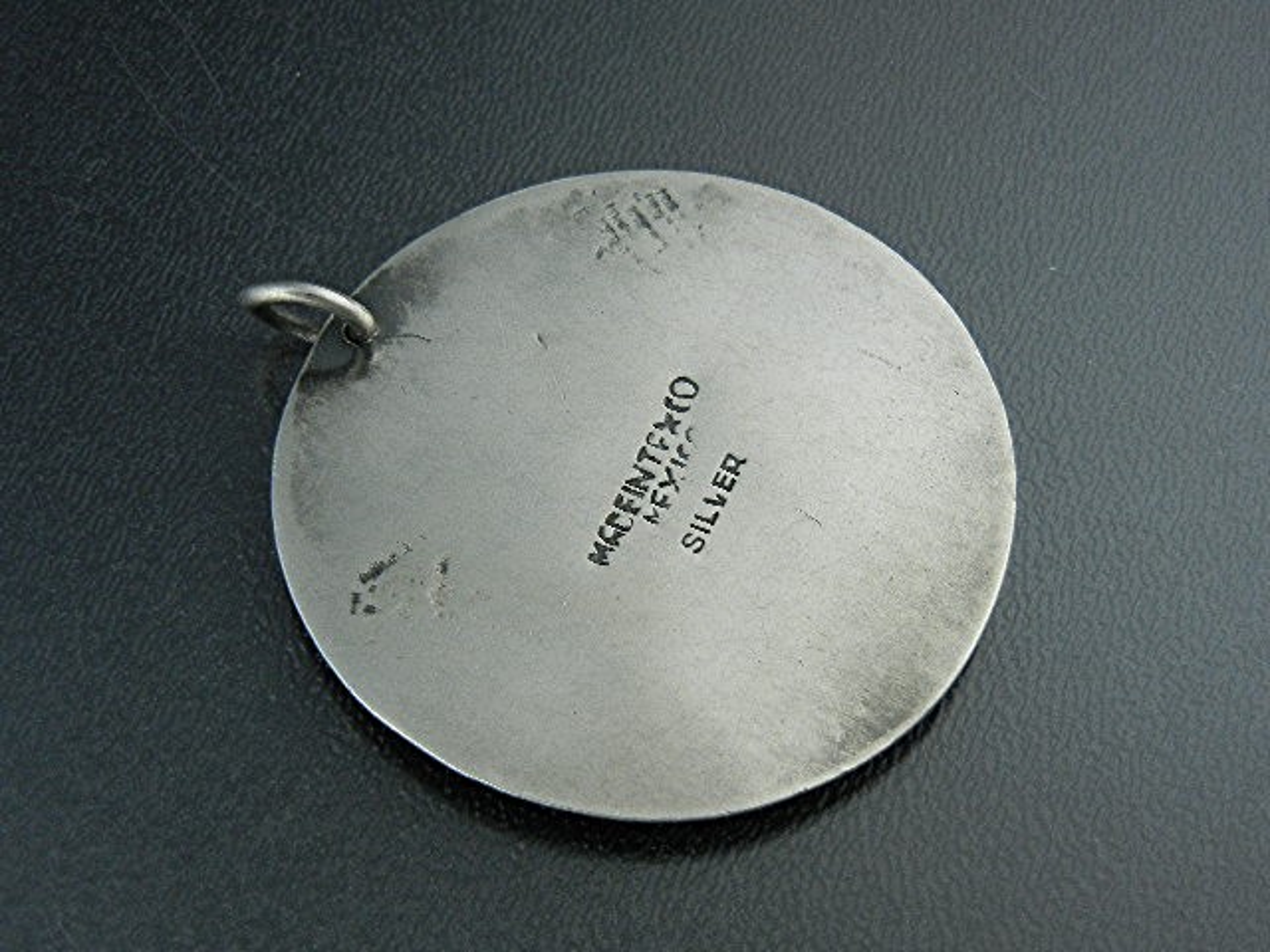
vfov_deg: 21.6
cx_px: 635
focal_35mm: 68
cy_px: 476
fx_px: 2495
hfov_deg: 28.6
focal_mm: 12.2
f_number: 4.1
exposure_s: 1/20
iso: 400
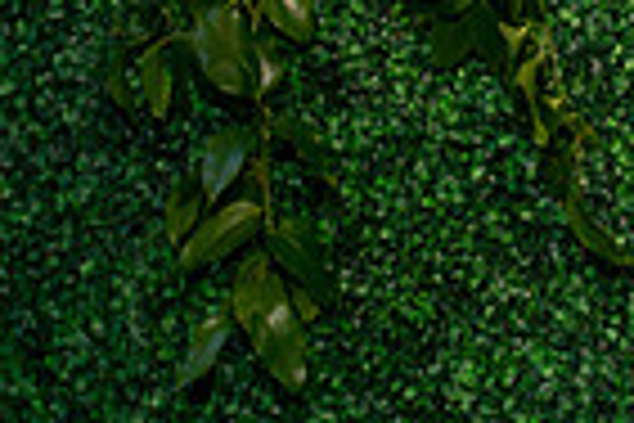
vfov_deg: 9.3
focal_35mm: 144
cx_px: 1223
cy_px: -184
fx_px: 2536
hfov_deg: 12.7
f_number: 5.6
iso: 400
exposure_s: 1/100
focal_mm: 35
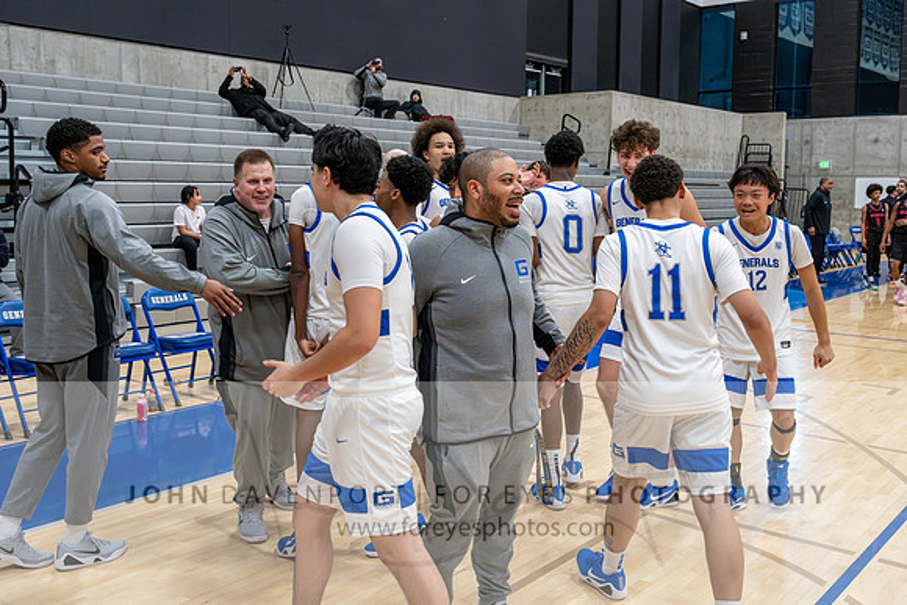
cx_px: 470
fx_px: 907
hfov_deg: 53.1
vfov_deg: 36.8
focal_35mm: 36
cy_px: 258
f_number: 5.6
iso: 10000
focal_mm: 29
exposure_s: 1/400
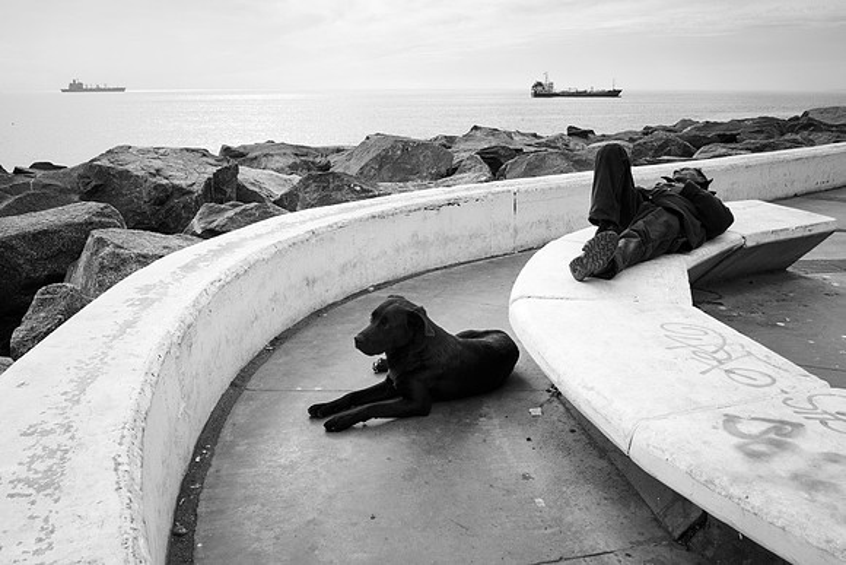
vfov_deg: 45.7
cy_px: 282
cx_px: 423
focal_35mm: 28
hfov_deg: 64.6
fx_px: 669
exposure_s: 1/110
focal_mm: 18
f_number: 11
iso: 200
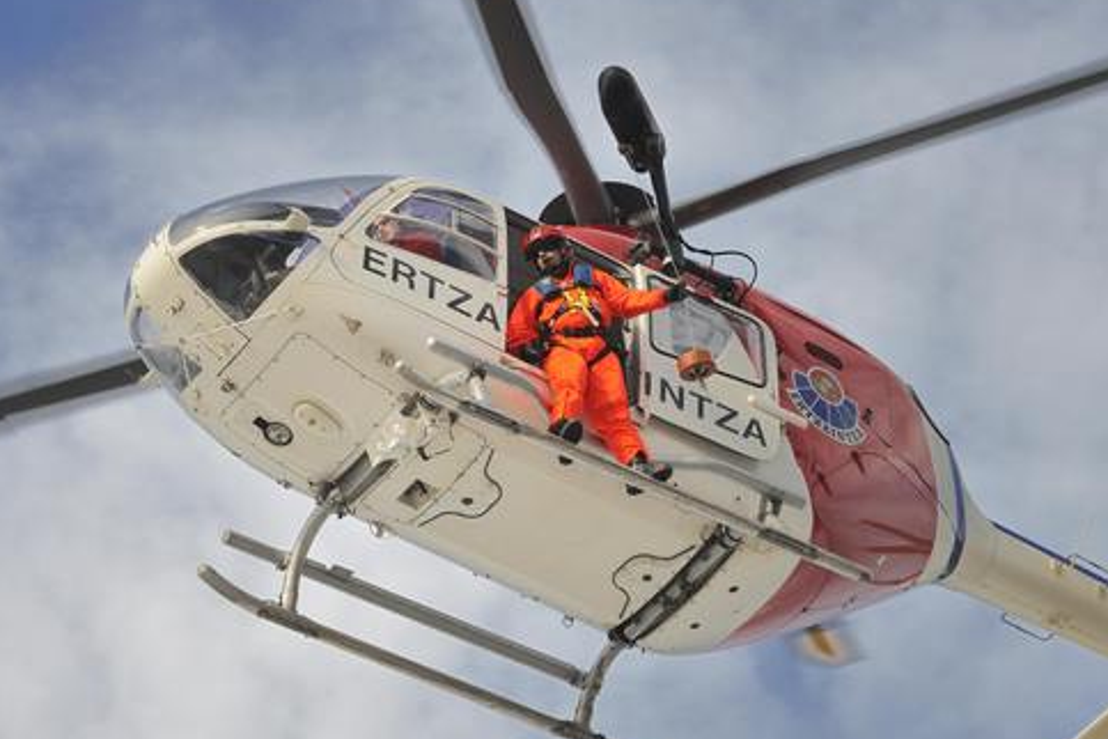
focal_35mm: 174
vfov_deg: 7.9
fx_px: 5355
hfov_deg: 11.8
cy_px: 394
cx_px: 596
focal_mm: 120
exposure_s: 1/800
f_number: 7.1
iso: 400
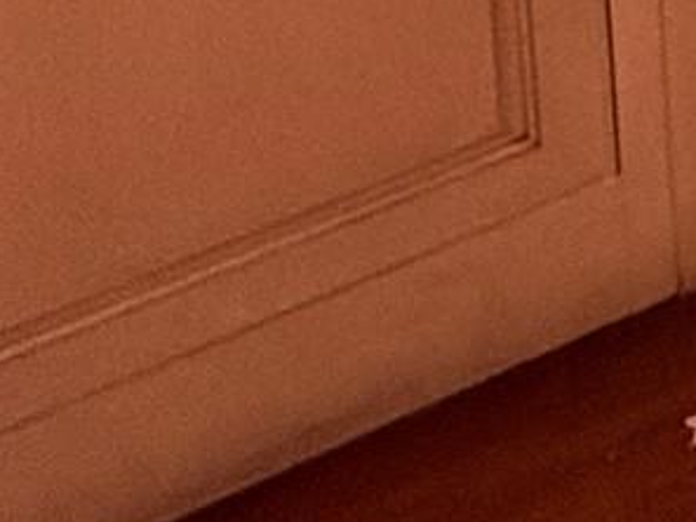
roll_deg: +0.1
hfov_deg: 16.2
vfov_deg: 9.6
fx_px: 1950
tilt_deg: -7.2
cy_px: -1260
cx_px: 1336
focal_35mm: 97
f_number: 2.2
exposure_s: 1/60
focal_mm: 2.22
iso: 500
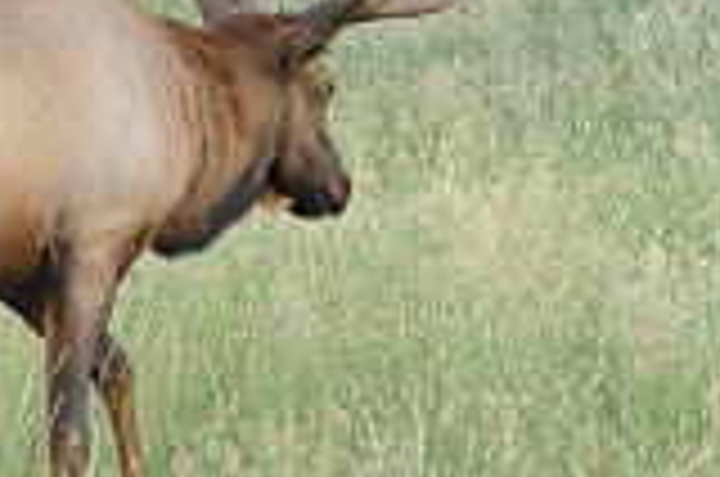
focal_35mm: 438
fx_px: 8743
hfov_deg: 4.7
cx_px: 248
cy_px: 40
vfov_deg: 3.1
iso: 1000
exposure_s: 1/400
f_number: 10
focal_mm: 140
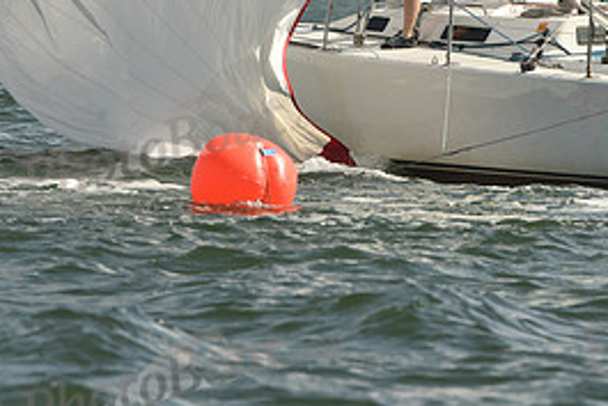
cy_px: -8
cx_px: 466
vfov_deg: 1.6
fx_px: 14819
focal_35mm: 877
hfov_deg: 2.4
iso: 400
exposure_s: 1/1250
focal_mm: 400
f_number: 9
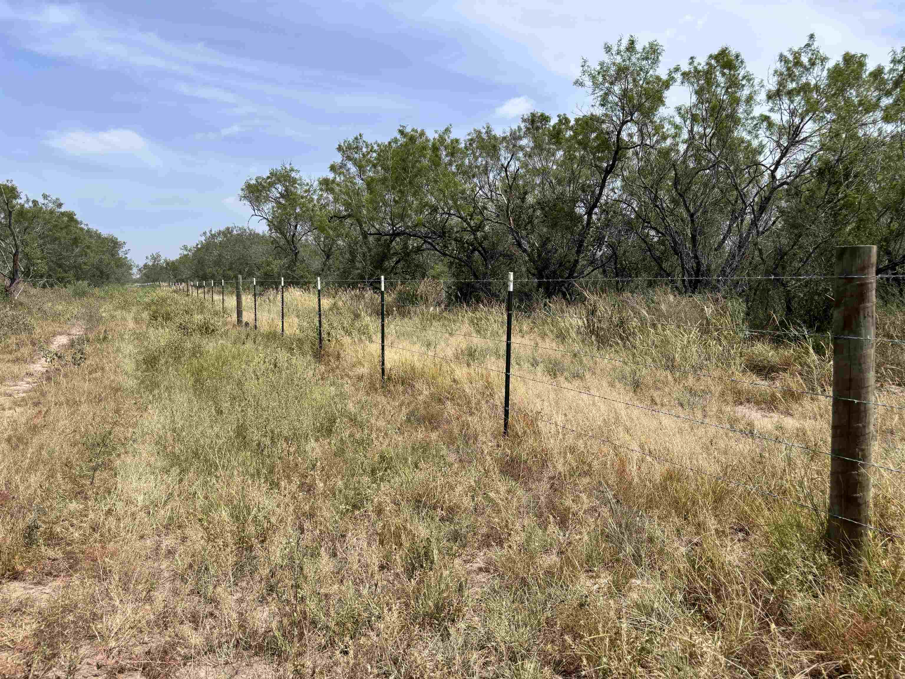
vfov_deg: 53.1
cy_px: 340
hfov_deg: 67.3
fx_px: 680
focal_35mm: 26
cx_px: 452
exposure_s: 1/3937
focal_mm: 5.96
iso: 50
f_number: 1.6
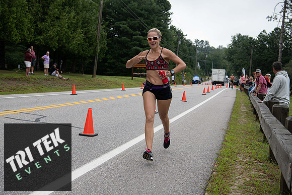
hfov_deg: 39.6
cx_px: 146
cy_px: 98
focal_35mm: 50
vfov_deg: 27.0
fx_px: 406
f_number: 5.6
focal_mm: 50
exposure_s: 1/320
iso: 200
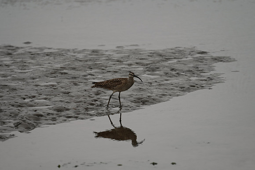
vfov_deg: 1.7
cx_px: 128
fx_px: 5668
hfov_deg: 2.6
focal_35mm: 800
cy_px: 85
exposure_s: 1/800
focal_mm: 800
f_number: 6.3
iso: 320
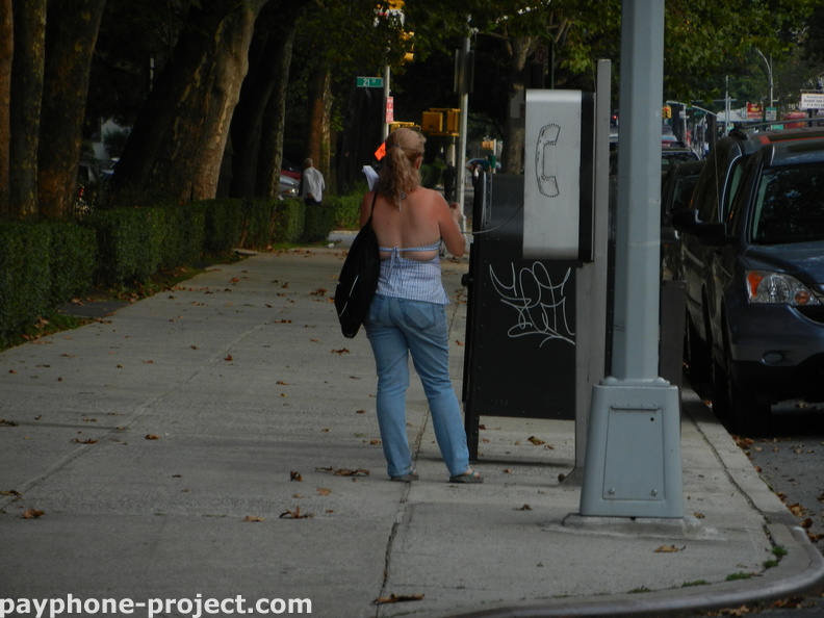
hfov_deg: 6.8
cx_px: 412
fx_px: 6951
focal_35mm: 292
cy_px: 309
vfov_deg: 5.1
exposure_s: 1/250
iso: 160
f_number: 5.3
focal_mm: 52.6
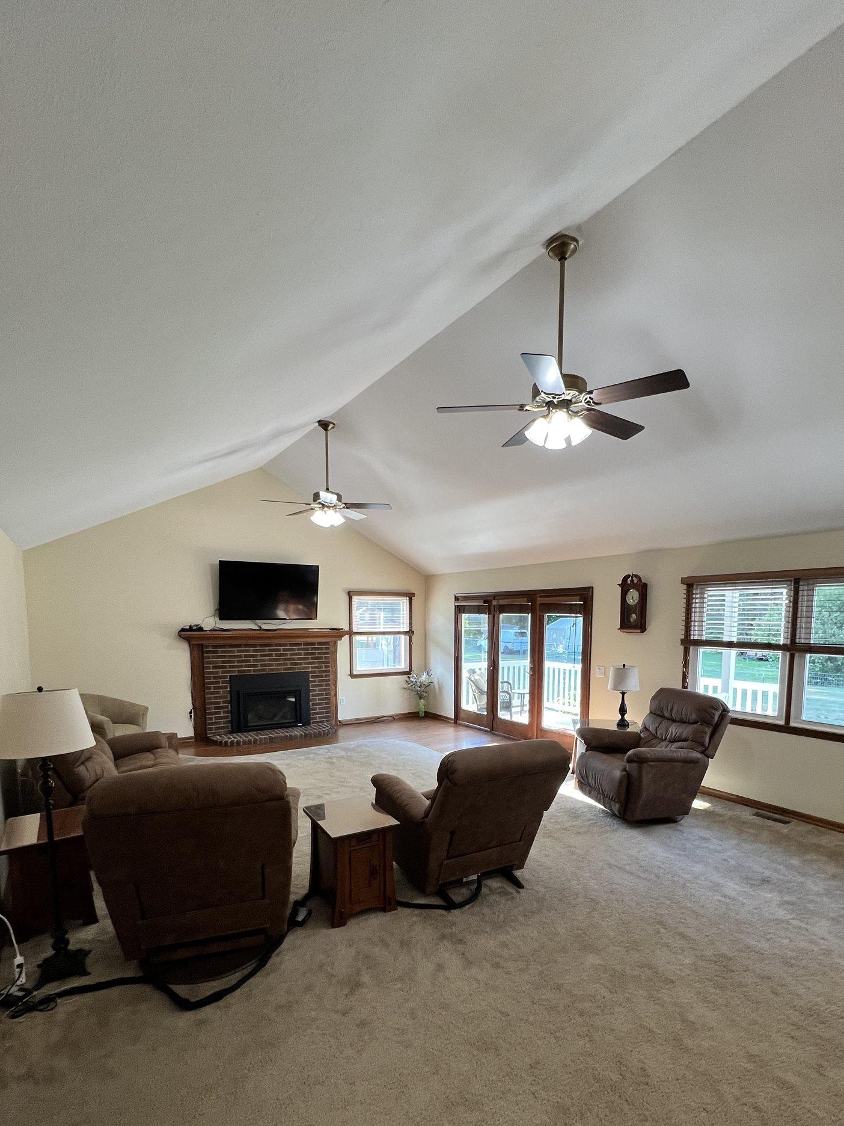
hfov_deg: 78.0
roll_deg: -0.8
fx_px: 520
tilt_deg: -5.5
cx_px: 448
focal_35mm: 16
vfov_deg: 93.3
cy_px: 674
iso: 160
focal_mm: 1.57
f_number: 1.8
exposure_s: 1/120
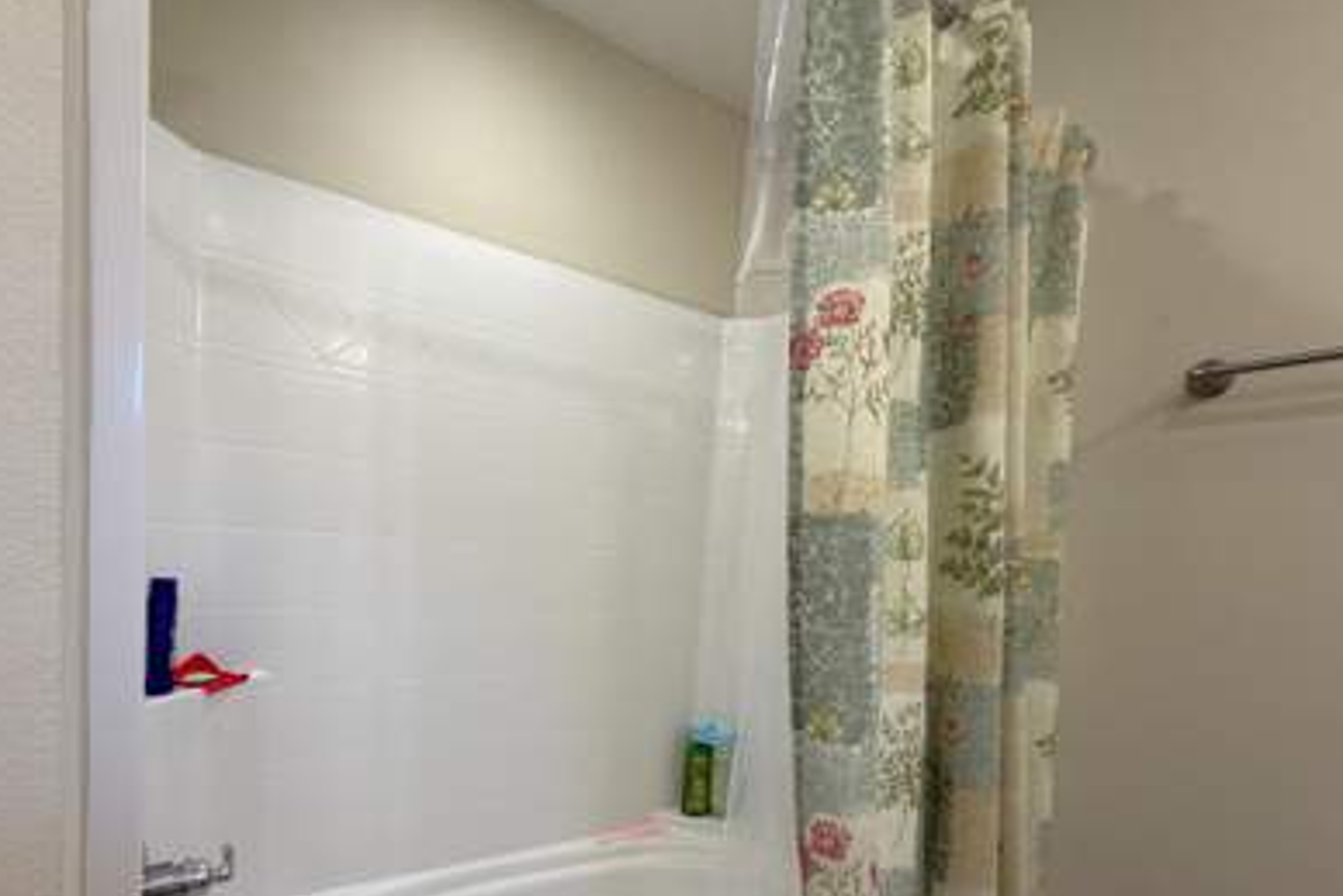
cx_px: 588
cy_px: 604
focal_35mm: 18
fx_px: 672
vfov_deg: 65.5
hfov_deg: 89.5
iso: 160
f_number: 2.2
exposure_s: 1/120
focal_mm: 2.22
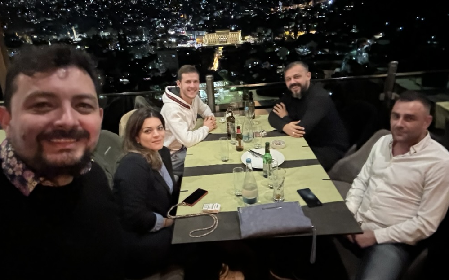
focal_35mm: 25
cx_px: 221
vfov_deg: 49.2
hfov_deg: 72.6
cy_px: 131
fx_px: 306
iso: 2000
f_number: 1.9
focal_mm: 2.69
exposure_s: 1/17
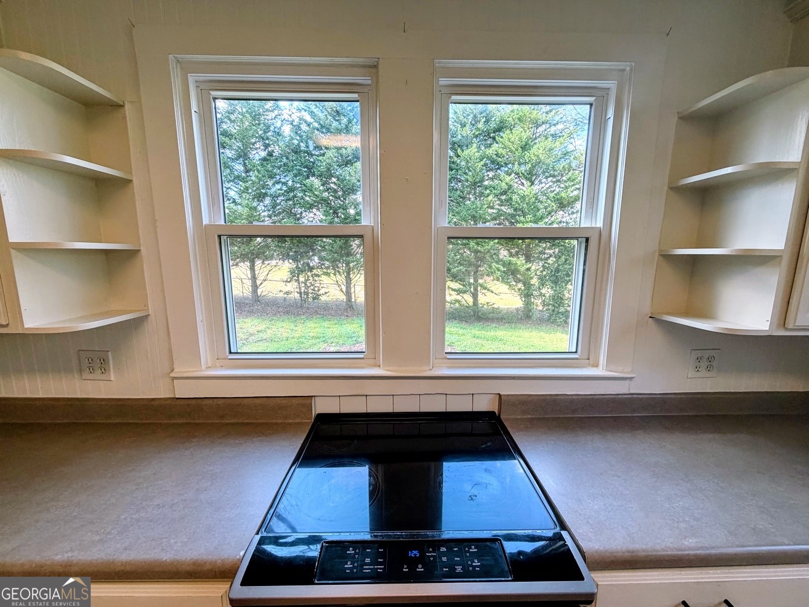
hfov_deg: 102.1
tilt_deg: -8.8
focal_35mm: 14
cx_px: 404
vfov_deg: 85.7
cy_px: 304
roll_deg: +1.1
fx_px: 327
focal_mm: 2.22
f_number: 2.2
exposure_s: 1/120
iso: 160
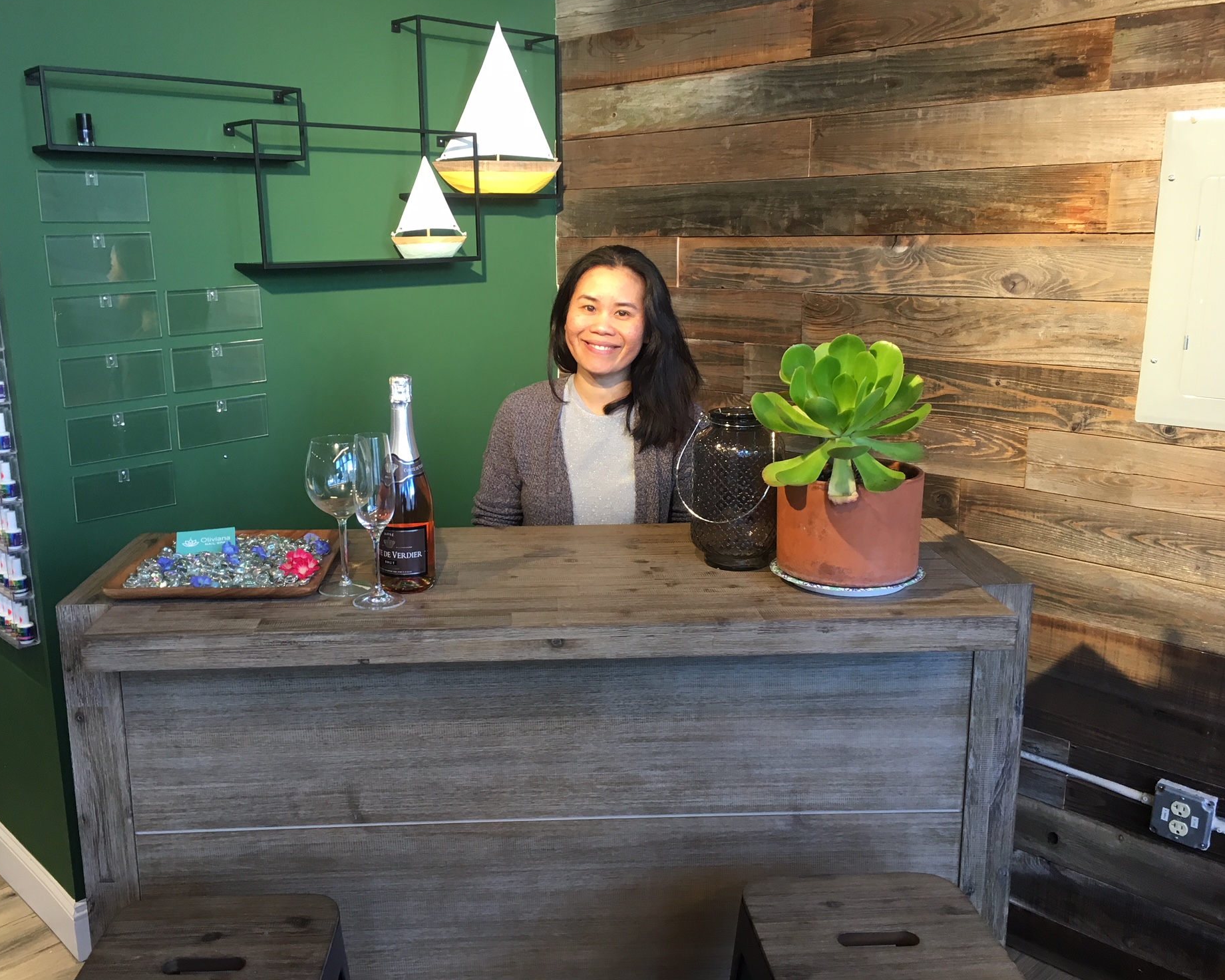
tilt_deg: -11.6
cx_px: 556
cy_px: 494
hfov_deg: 57.1
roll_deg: +0.1
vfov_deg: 47.1
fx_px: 1124
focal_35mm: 31
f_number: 2.2
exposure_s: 1/30
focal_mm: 4.15
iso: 64
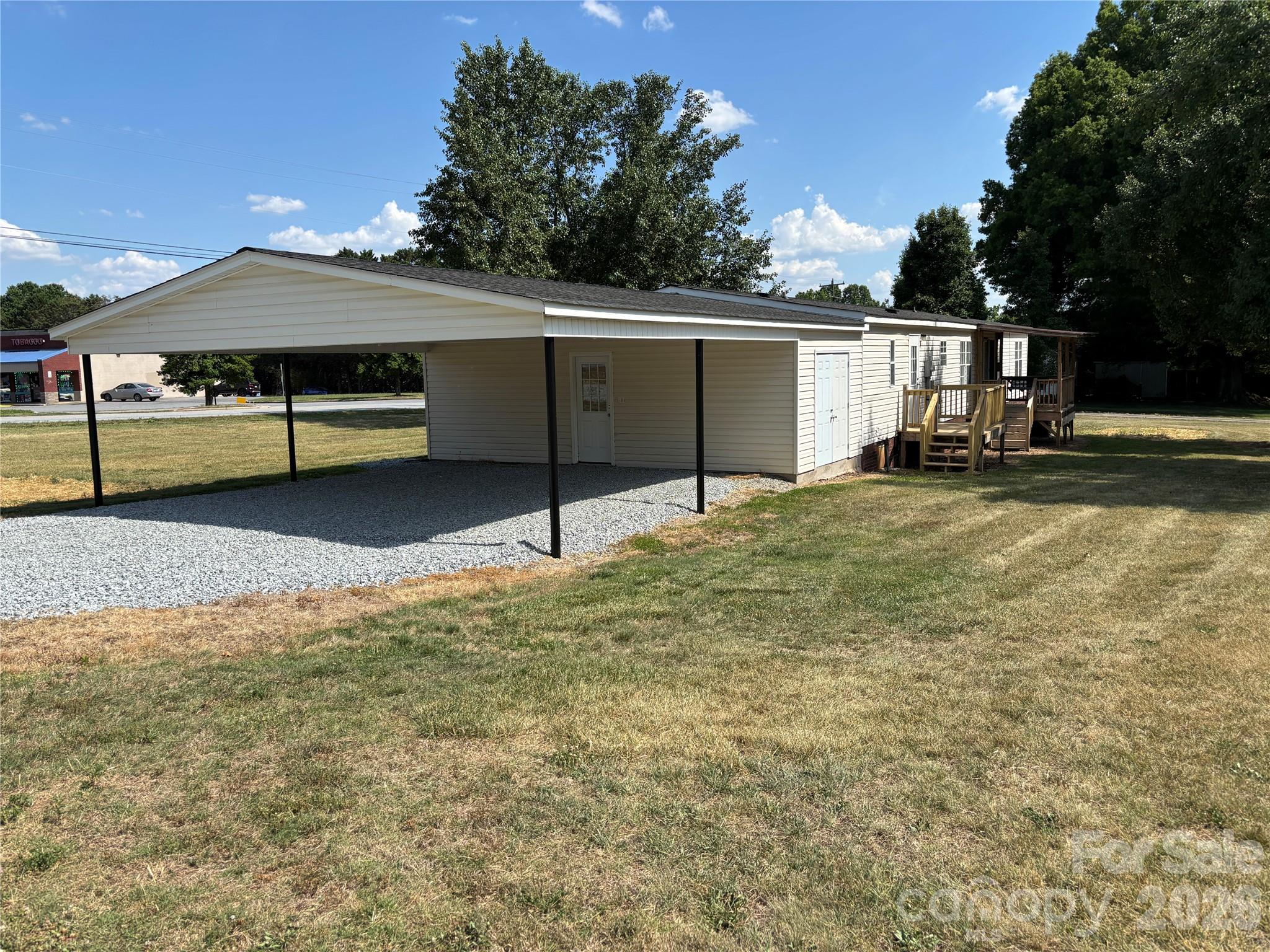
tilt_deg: -6.8
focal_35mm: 26
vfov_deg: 53.1
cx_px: 635
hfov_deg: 67.3
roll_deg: +1.0
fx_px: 954
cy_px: 476
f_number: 1.6
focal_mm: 5.96
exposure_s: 1/2778
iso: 50
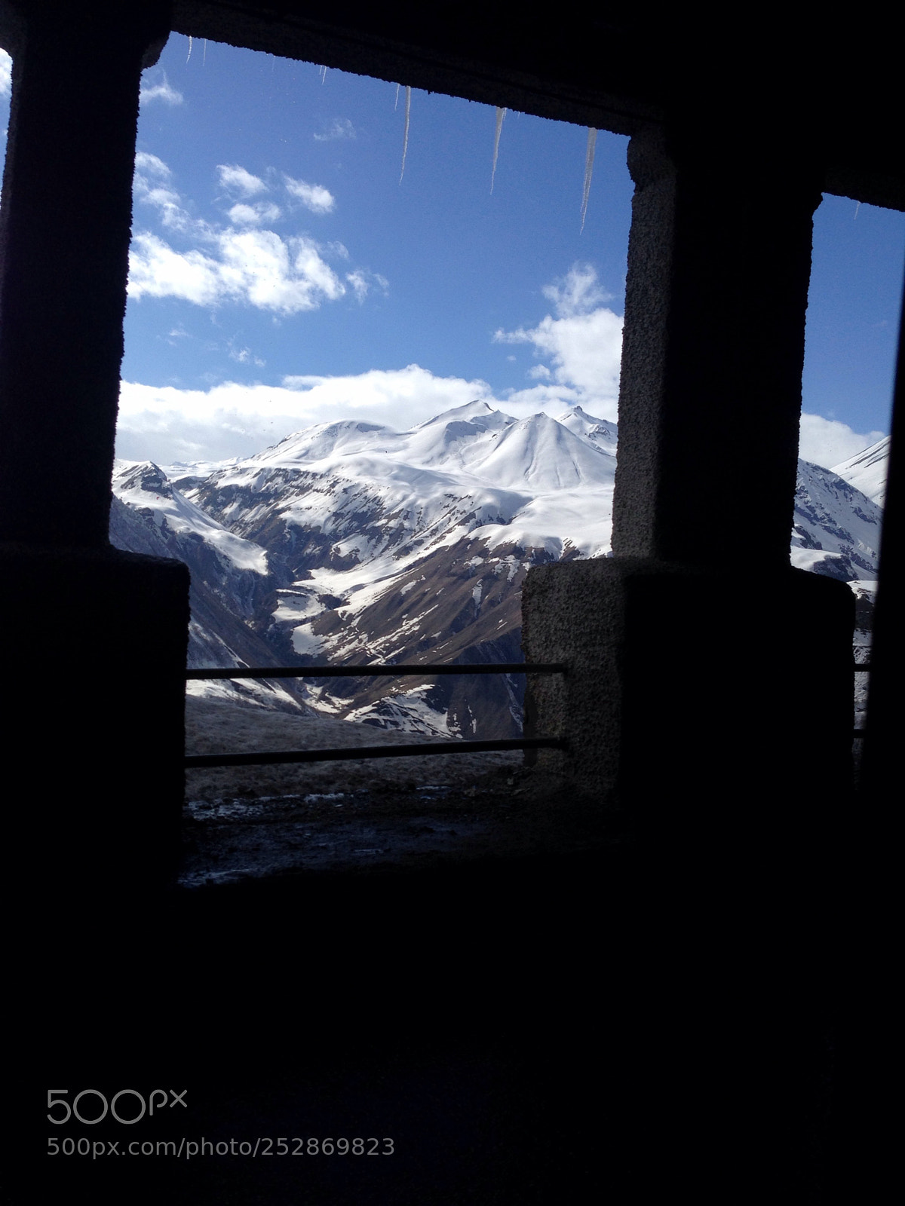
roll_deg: -3.7
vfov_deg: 55.4
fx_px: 1150
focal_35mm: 33
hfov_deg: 42.9
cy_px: 603
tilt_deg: +2.8
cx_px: 452
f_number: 2.4
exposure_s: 1/1808
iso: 50
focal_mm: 4.12
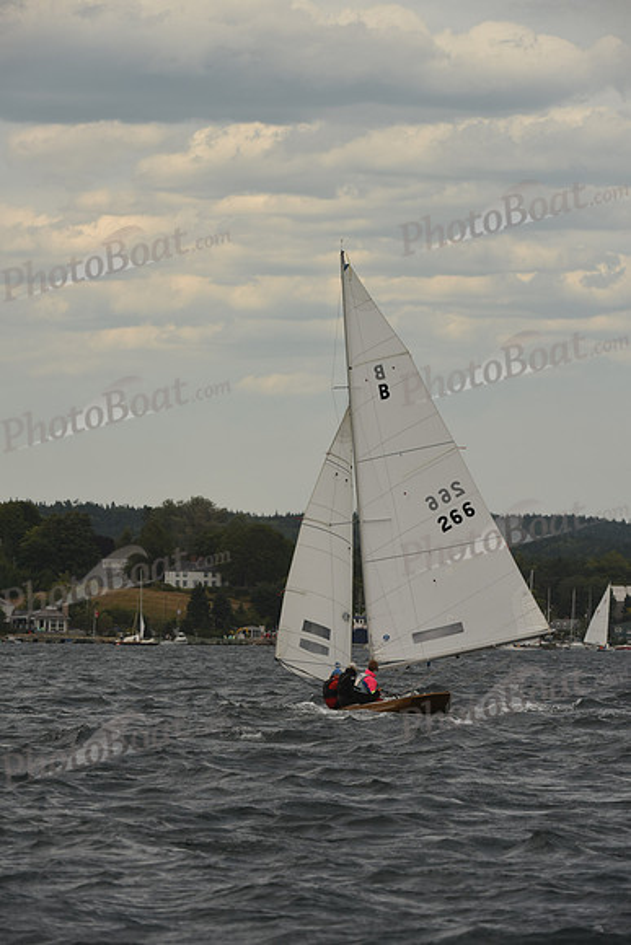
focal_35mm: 240
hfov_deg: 5.7
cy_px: 472
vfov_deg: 8.6
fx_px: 6306
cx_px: 316
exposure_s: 1/640
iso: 250
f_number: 8
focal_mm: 240
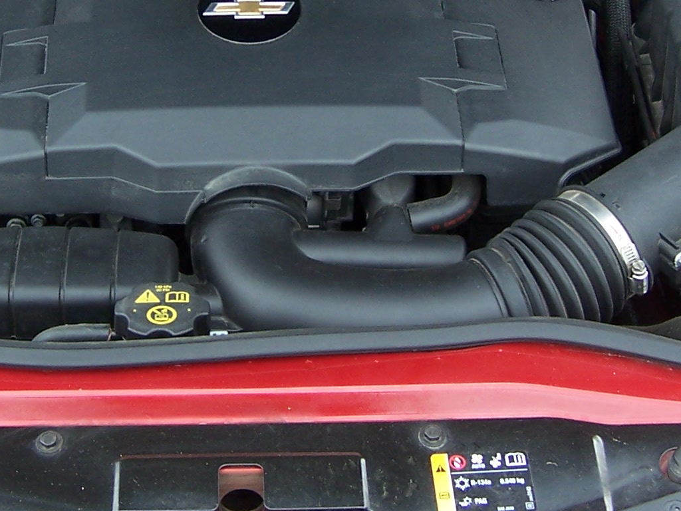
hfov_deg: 23.4
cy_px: 36
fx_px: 1633
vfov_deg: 17.5
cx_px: 223
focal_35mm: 83
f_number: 3.4
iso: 80
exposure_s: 1/90
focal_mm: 5.5
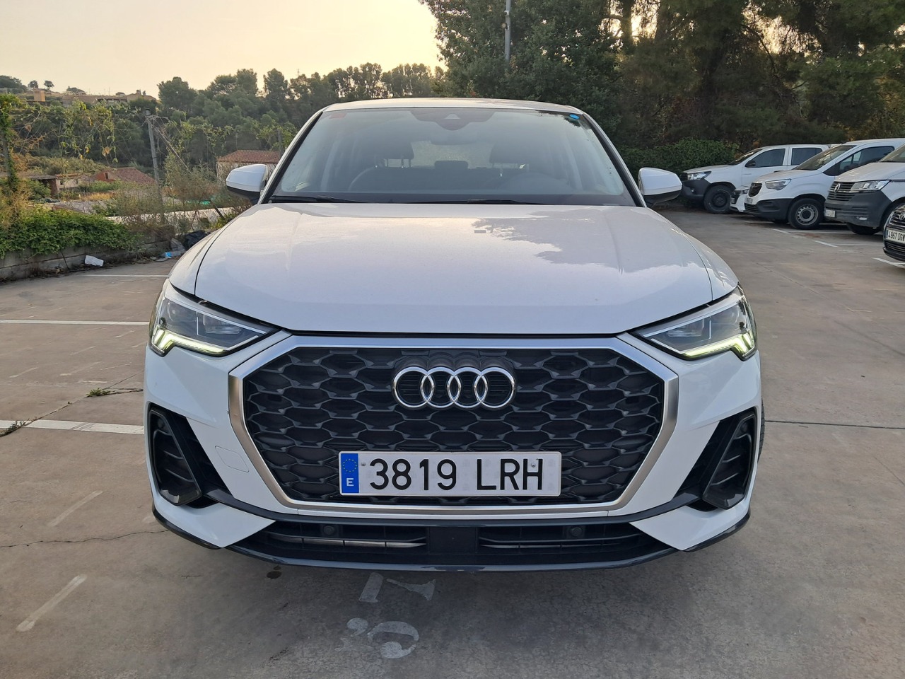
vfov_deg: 51.4
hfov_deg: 65.3
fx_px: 706
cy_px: 340
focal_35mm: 27
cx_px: 452
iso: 50
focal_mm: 4
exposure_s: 1/290
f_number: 1.8
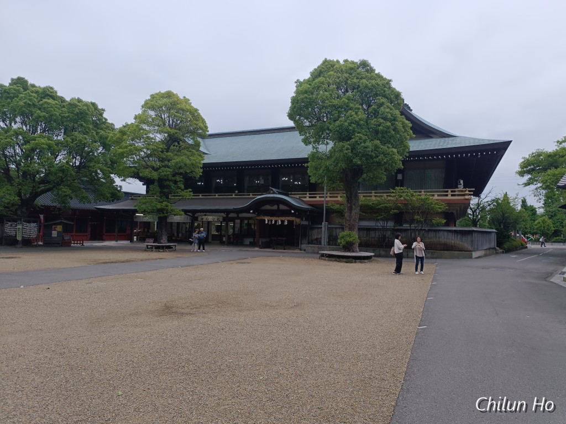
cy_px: 212
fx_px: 392
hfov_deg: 71.6
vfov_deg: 56.8
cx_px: 283
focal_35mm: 24
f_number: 1.65
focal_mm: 6.14
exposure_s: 1/258
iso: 50
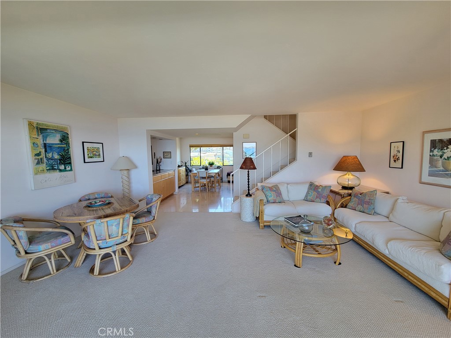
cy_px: 169
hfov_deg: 106.2
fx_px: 169
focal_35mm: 13
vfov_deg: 89.9
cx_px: 226
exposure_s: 1/60
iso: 80
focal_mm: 2.2
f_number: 2.2
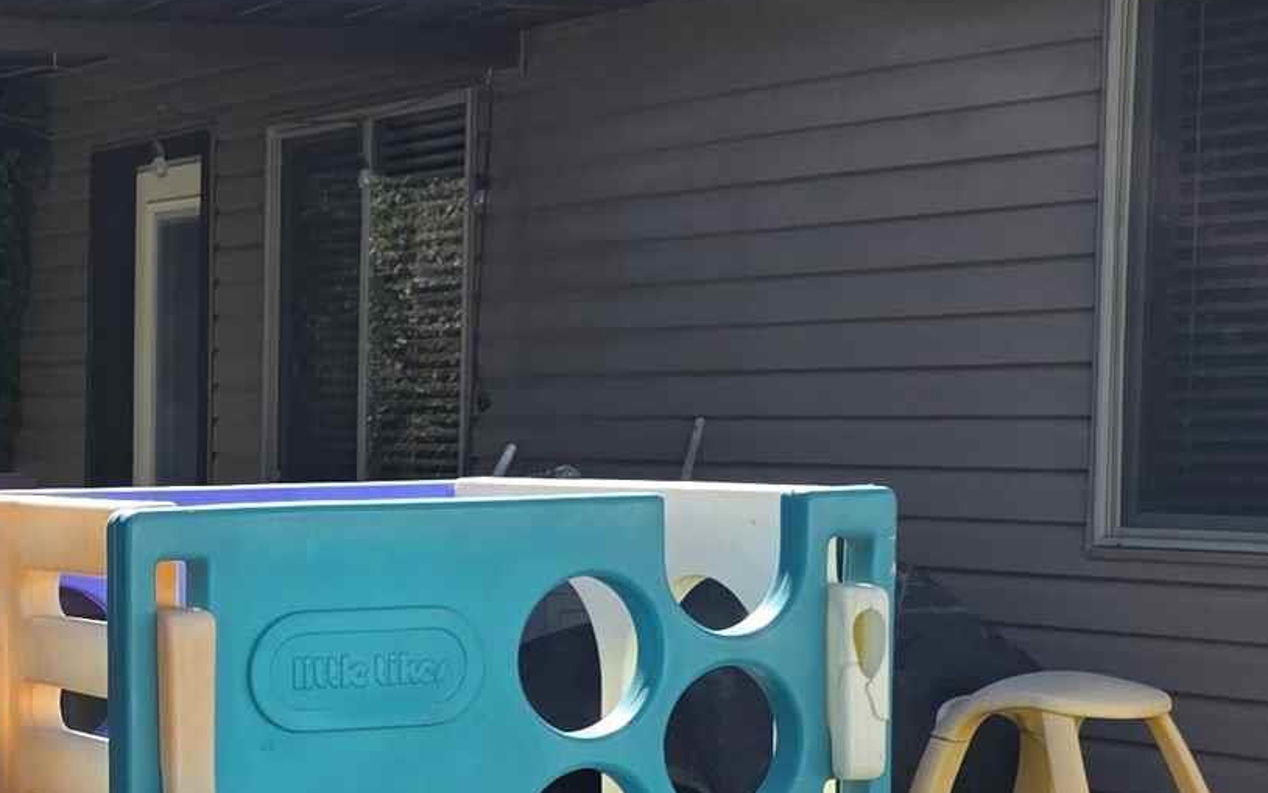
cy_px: 701
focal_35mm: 92
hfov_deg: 21.1
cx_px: -217
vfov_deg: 14.1
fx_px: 3180
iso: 80
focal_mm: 6.3
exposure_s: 1/3758
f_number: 1.7
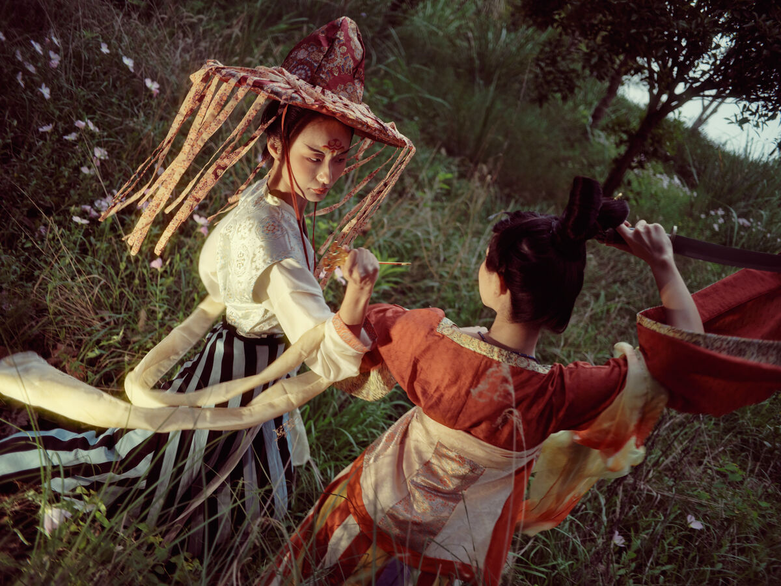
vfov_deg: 44.2
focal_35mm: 32
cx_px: 390
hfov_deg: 56.8
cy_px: 293
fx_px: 722
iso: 500
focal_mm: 40
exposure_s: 1/125
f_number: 2.8
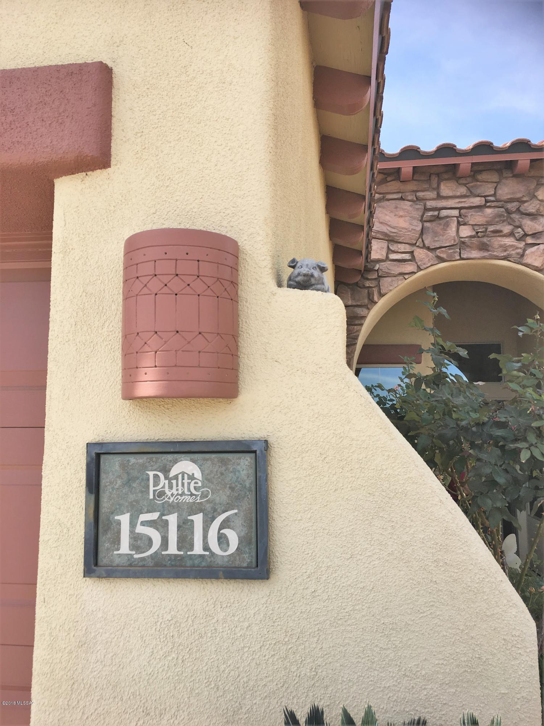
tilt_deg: +9.0
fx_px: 608
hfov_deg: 48.2
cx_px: 272
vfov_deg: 61.7
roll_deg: +0.2
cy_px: 363
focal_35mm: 29
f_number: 2.2
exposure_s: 1/657
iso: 25
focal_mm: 4.15
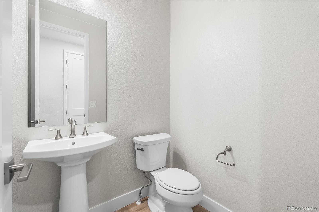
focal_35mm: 16
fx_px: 142
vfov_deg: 73.7
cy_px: 106
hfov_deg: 96.7
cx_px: 160
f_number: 7.1
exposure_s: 1/15
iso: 160
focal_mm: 16
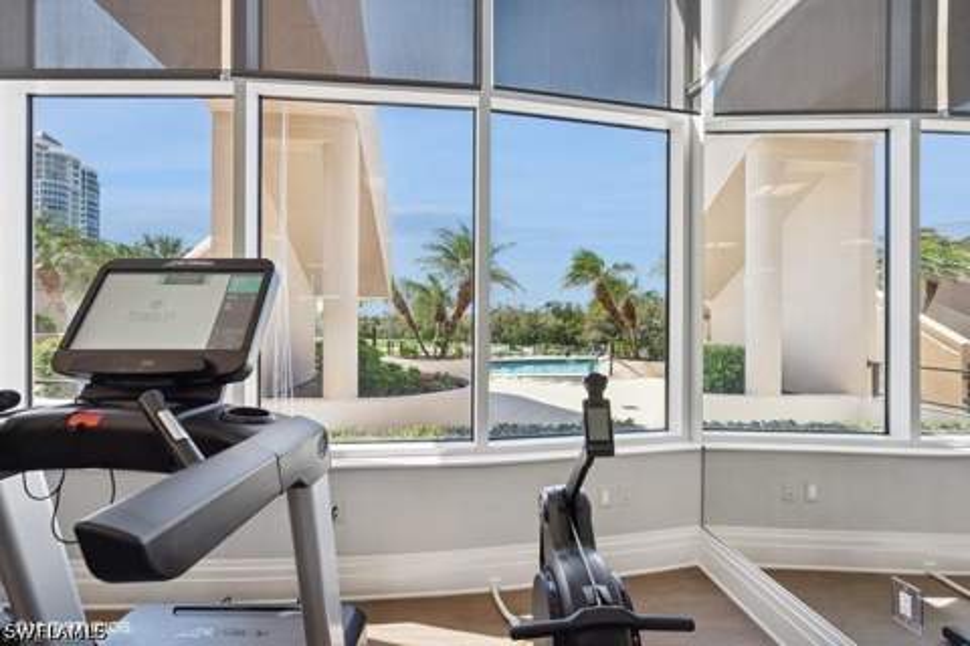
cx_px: 485
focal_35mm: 16
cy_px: 323
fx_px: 431
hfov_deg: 96.7
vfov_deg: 73.7
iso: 200
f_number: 8
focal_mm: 16
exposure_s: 1/80
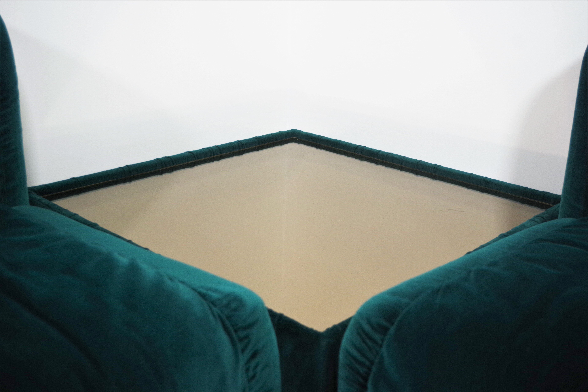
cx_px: 294
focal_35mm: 39
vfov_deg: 34.2
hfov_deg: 49.6
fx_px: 637
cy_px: 196
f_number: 4
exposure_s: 1/60
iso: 400
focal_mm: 26.25
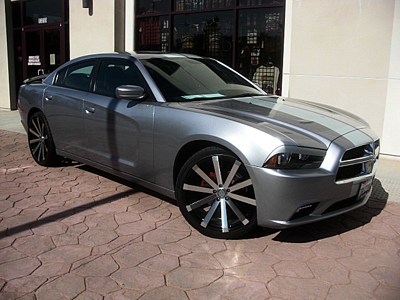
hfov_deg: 51.4
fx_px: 416
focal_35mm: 36
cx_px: 200
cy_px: 150
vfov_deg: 39.7
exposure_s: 1/200
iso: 50
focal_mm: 6.3
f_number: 7.9
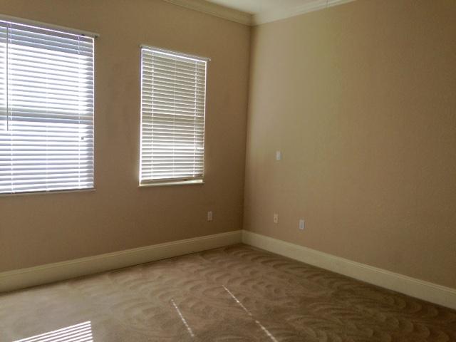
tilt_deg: -4.9
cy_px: 171
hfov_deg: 55.4
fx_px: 435
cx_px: 228
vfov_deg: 42.9
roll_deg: -2.2
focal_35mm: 33
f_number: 2.4
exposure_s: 1/120
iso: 50
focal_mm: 4.12
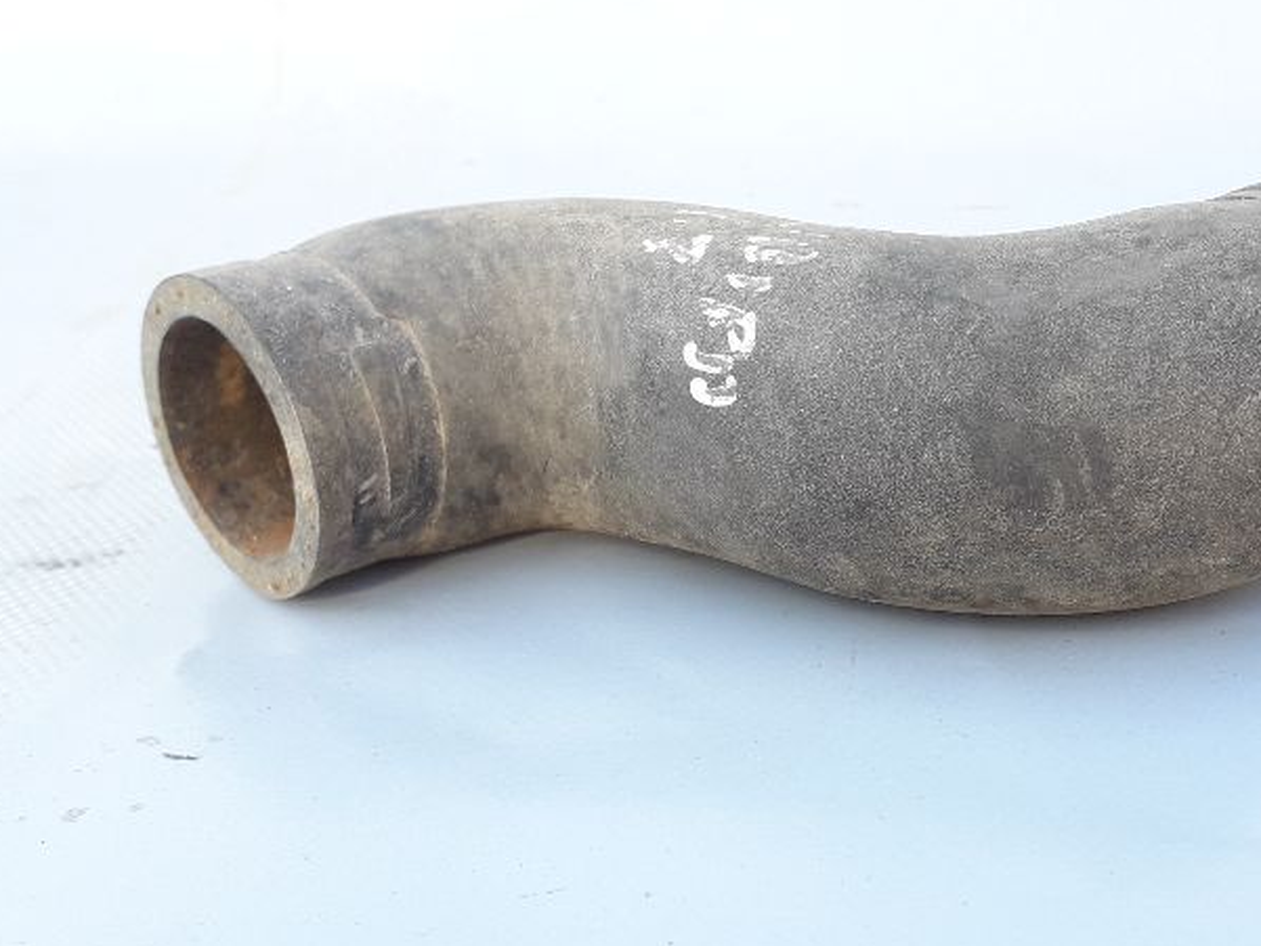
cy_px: 455
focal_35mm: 46
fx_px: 1676
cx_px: 825
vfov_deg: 31.5
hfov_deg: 40.8
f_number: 1.9
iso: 40
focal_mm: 3.6
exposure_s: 1/137
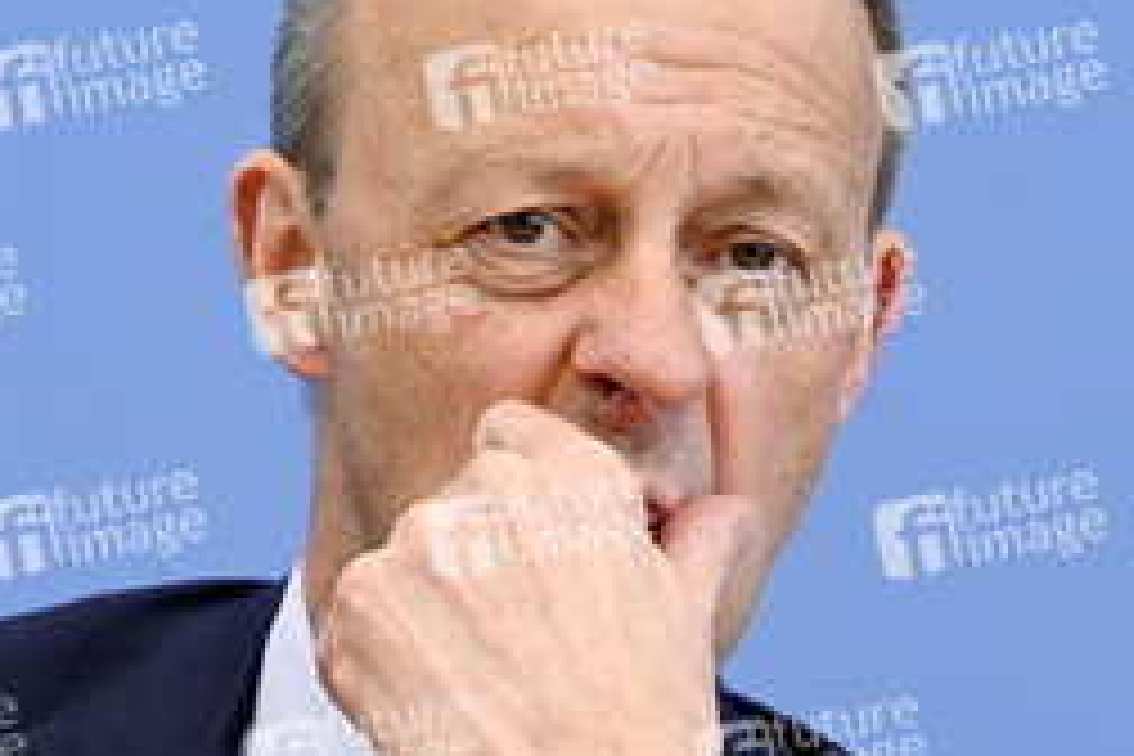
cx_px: 421
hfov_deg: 9.2
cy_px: 414
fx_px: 7055
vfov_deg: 6.1
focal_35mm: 224
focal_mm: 125
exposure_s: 1/400
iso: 2500
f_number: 5.6
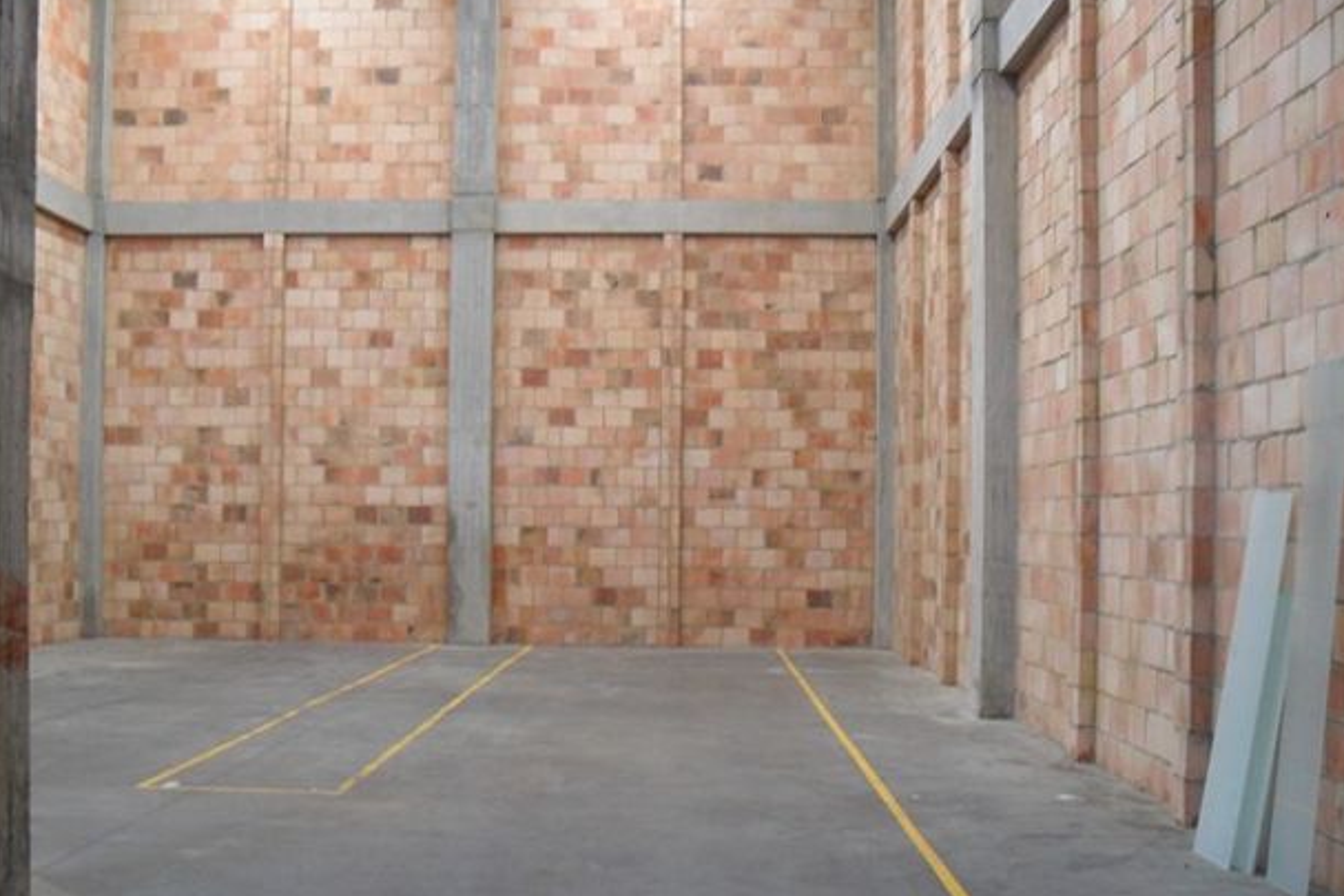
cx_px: 648
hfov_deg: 48.4
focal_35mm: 40
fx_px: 1494
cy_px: 533
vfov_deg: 33.3
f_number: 3
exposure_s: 1/30
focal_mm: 6.3
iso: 200
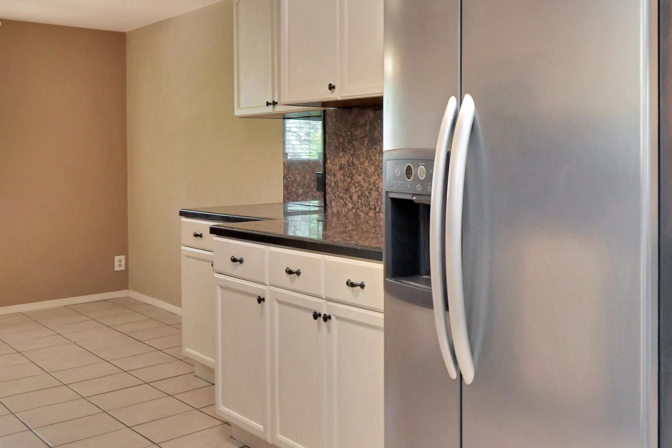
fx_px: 672
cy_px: 172
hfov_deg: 50.5
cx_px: 520
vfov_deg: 36.7
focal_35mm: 36
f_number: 8
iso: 800
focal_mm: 16
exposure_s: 1/30
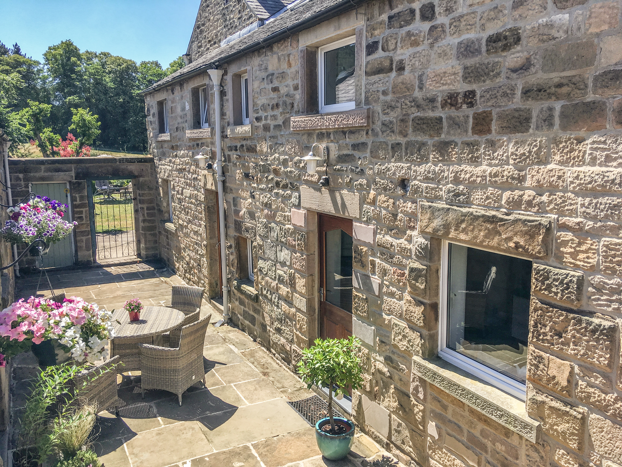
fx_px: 521
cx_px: 311
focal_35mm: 29
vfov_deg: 48.2
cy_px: 234
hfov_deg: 61.7
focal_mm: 4.15
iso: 25
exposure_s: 1/855
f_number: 2.2
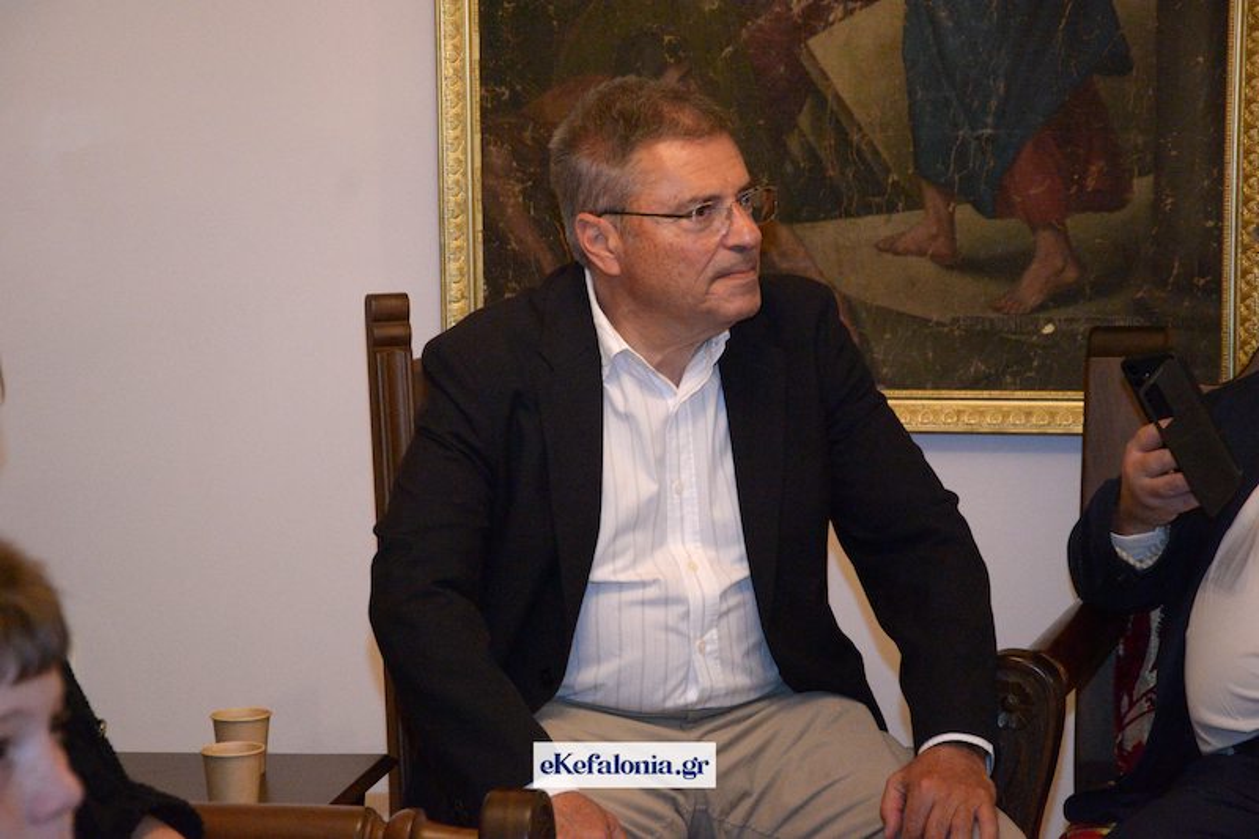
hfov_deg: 17.1
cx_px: 630
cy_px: 420
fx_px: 4196
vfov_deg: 11.4
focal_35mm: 120
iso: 3200
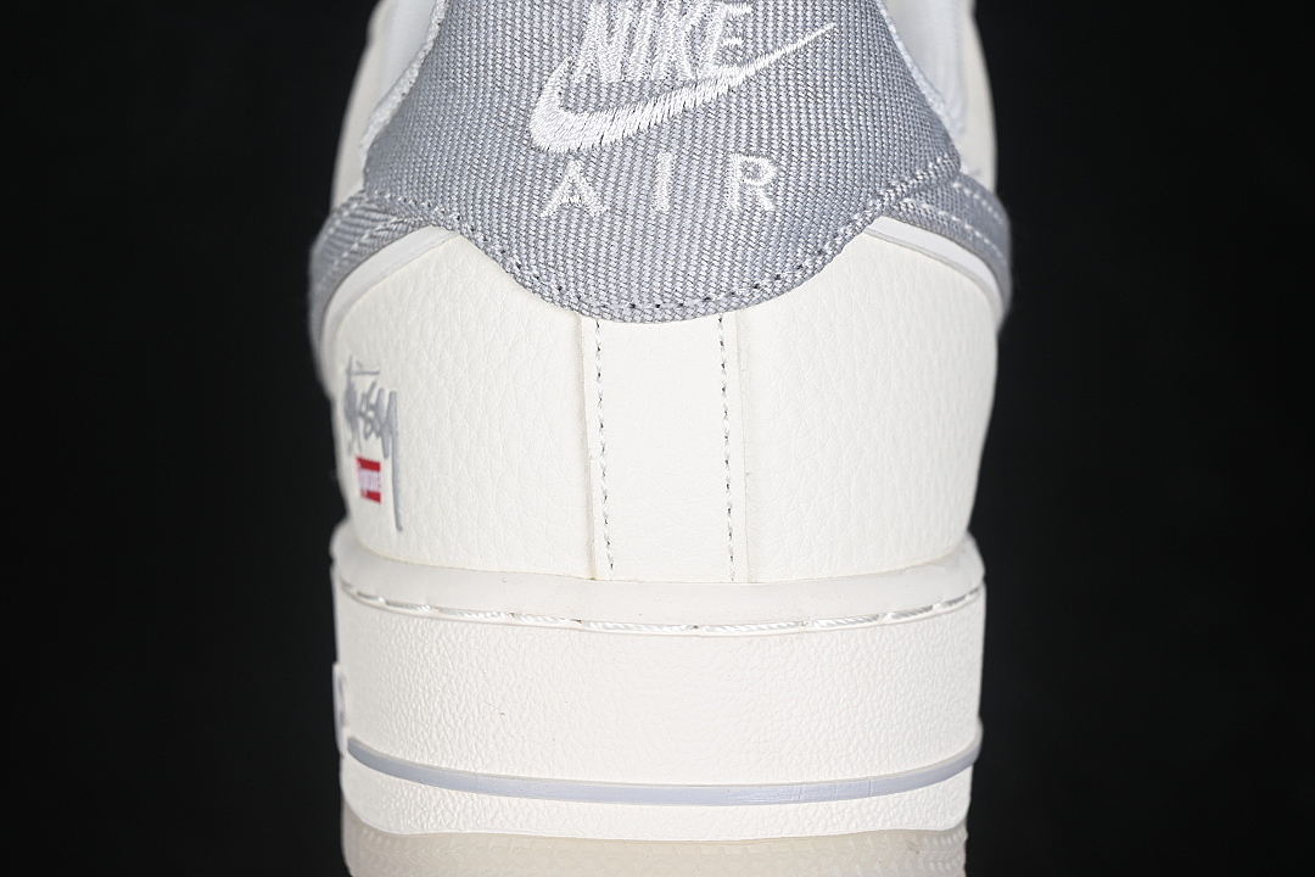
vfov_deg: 18.2
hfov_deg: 27.0
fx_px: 2739
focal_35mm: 75
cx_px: 658
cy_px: 438
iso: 160
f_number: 7.1
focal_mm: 50
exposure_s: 1/80
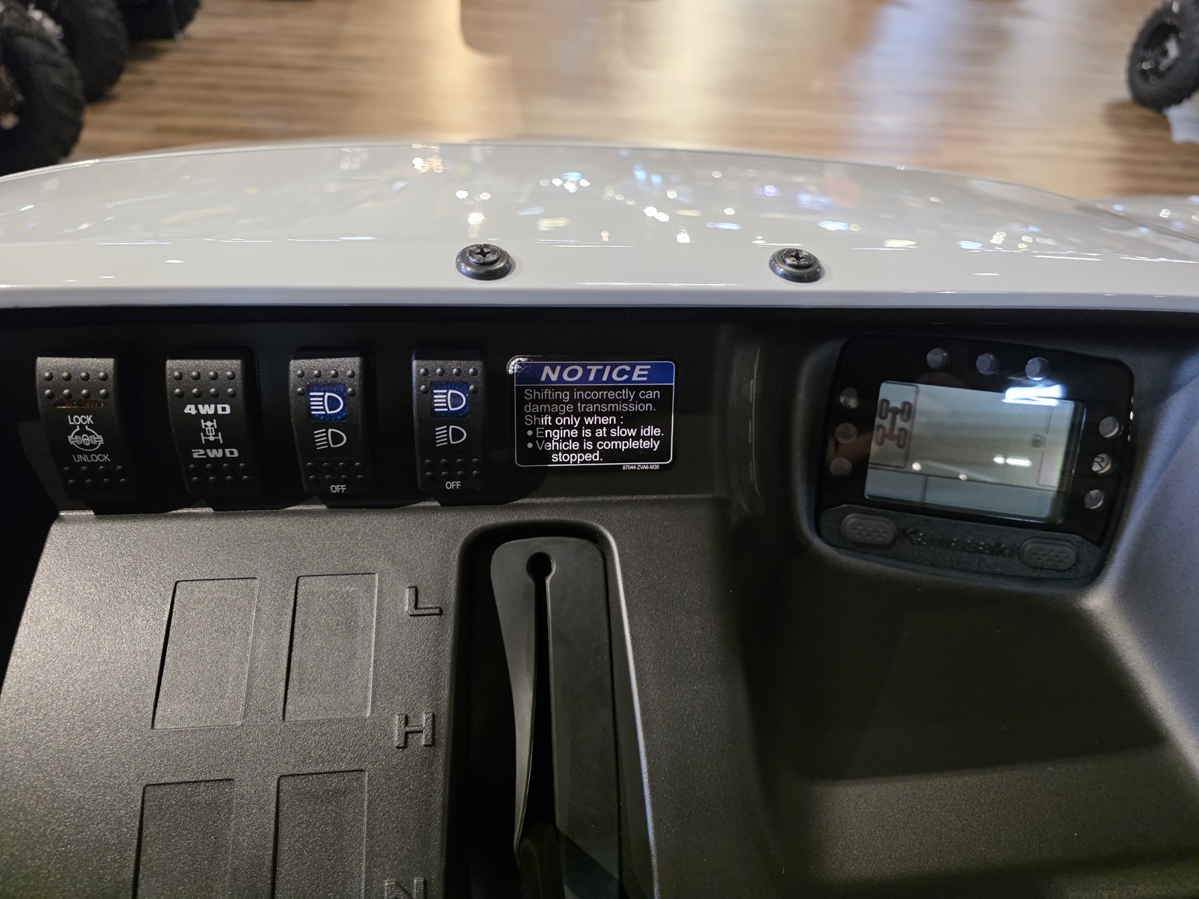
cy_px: 450
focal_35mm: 23
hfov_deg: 73.9
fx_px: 797
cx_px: 600
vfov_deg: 58.9
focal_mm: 6.3
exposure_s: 1/120
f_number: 1.7
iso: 1250
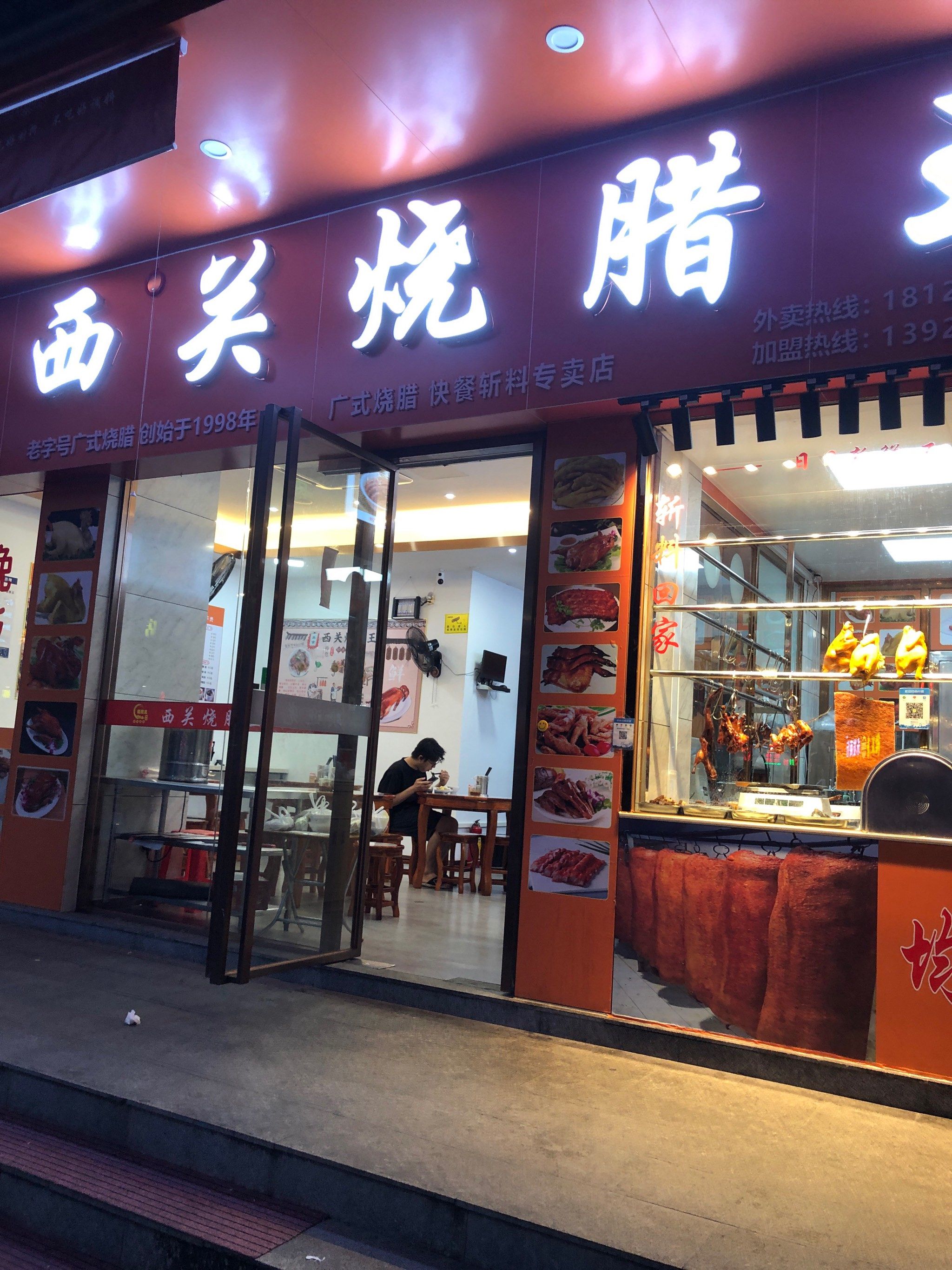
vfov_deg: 63.4
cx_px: 476
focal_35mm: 28
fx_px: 1027
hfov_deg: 49.8
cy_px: 635
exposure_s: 1/33
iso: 32
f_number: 1.8
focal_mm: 4
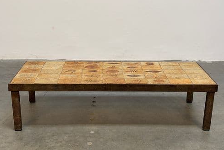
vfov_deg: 26.5
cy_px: 74
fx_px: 317
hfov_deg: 38.9
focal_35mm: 51
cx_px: 113
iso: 64
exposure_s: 1/60
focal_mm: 6.76
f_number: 1.78
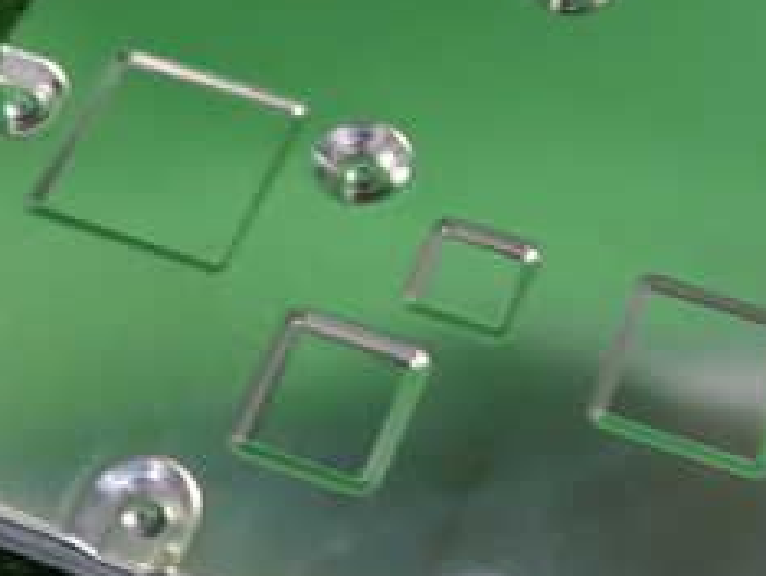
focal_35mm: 64
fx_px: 1418
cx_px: 481
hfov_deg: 30.1
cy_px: 353
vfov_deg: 22.9
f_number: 2
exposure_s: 1/50
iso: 200
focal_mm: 4.5
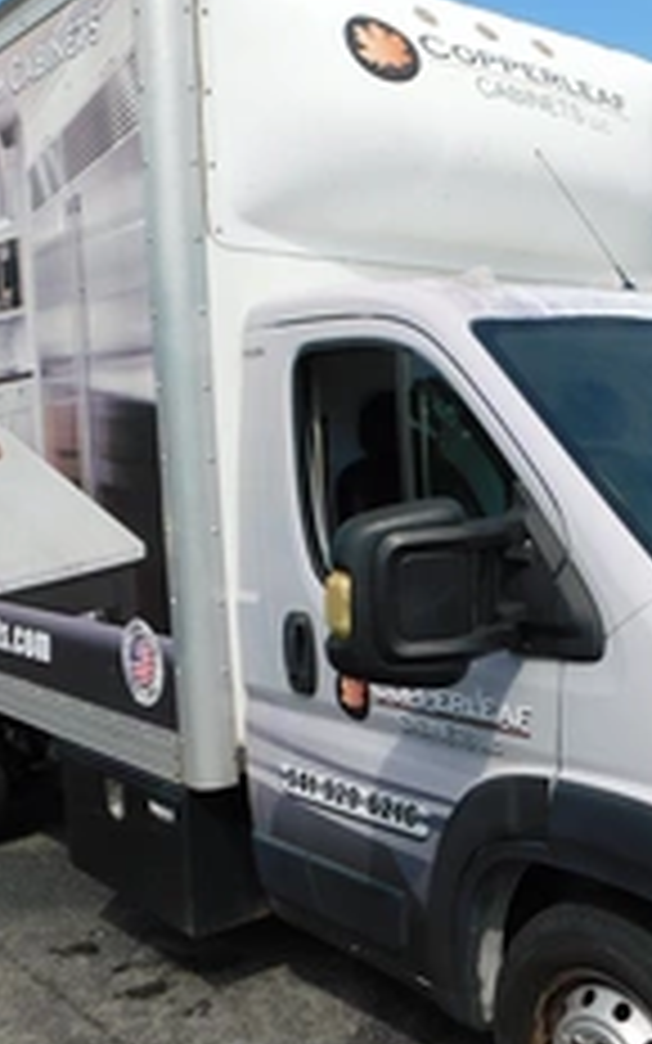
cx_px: 522
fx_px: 1194
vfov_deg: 47.1
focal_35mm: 42
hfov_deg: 29.8
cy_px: 594
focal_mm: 4
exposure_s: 1/500
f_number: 6
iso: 125
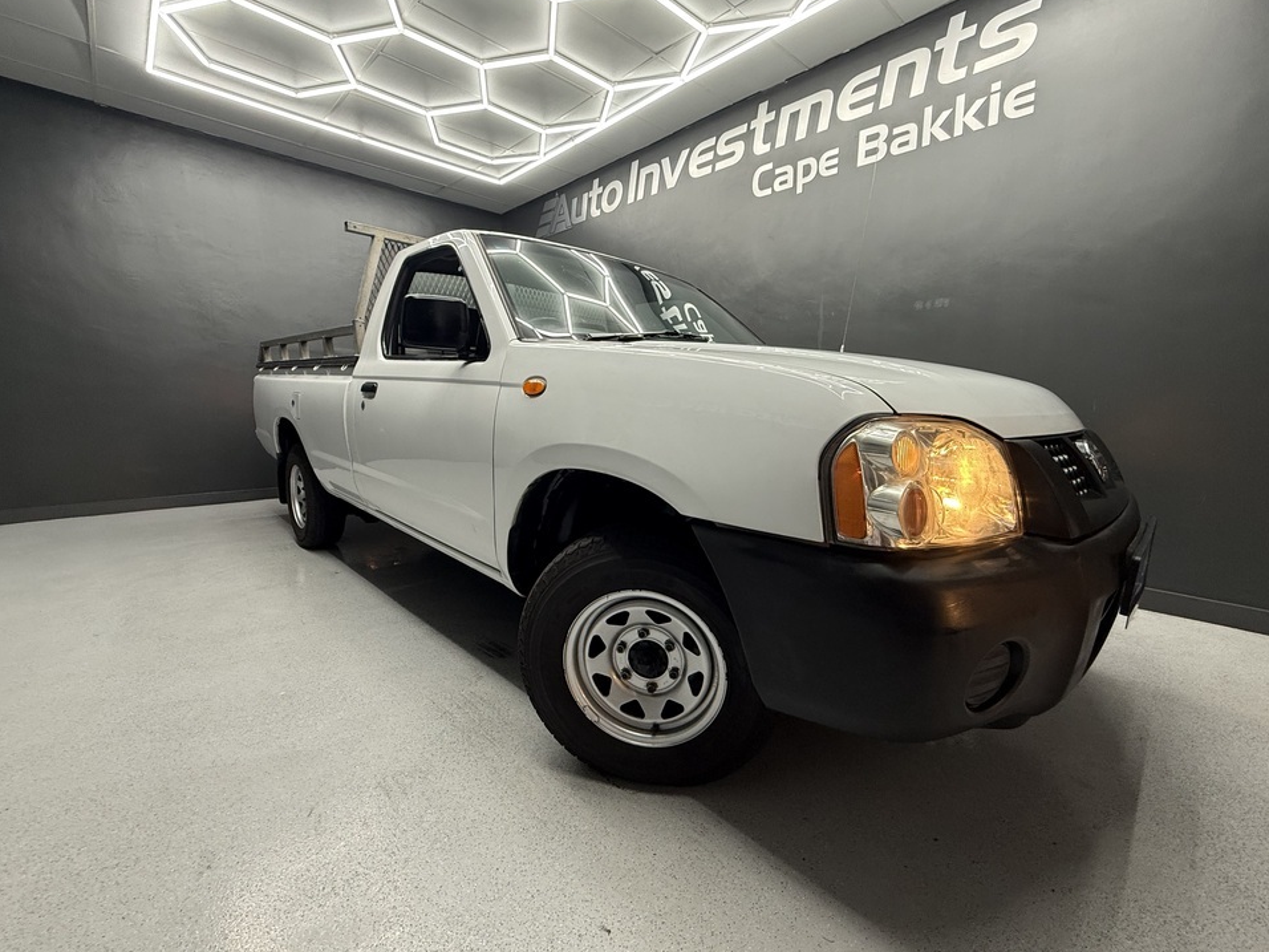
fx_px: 550
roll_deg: -0.6
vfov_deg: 81.7
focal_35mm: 15
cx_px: 677
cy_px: 471
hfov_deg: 98.0
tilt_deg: -6.3
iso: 200
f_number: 2.2
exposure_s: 1/99
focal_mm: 2.22
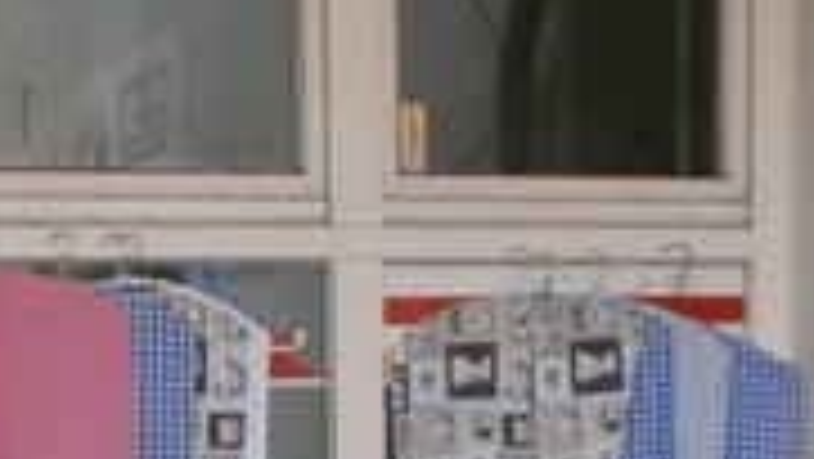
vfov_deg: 8.5
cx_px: 94
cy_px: 1120
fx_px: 2807
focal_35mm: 130
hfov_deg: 16.3
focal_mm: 4.8
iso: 100
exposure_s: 1/320
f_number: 2.9
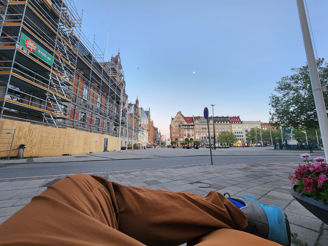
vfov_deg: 89.9
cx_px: 164
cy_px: 123
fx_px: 123
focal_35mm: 13
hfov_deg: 106.2
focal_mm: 2.2
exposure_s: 1/60
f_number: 2.2
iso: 250
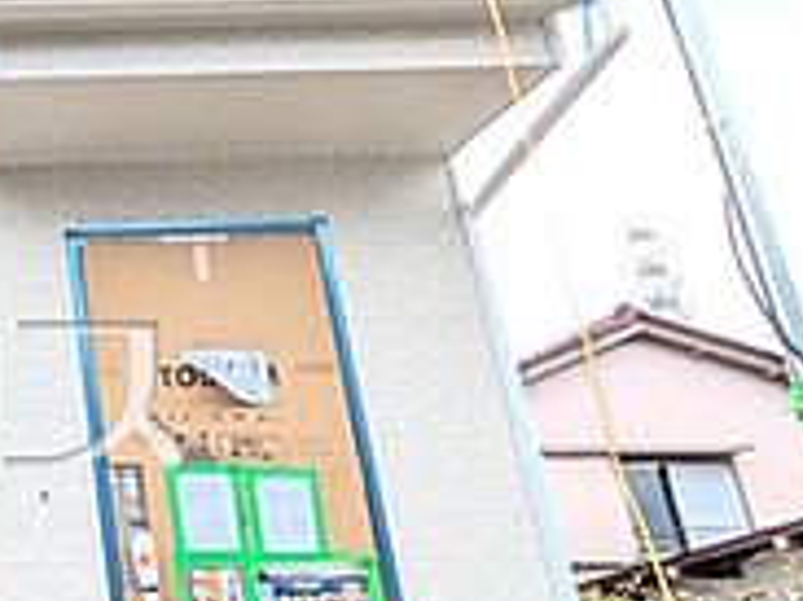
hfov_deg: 30.7
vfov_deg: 31.3
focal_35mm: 46
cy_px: 390
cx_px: -281
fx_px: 1066
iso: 49
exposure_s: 1/167
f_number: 2.2
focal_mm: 1.83
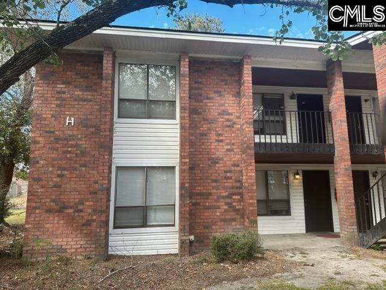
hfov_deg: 71.6
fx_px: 268
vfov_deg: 56.8
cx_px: 193
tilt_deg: +8.6
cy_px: 145
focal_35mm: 24
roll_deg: +1.9
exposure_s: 1/604
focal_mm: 6.86
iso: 80
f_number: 1.78
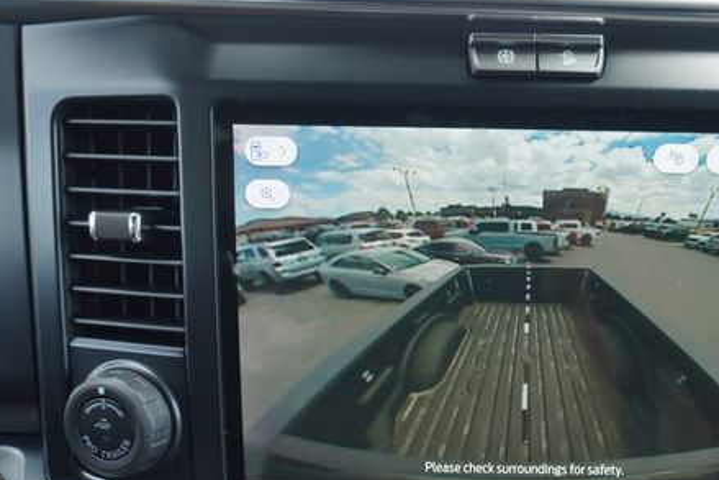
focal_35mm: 35
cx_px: 485
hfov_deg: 53.3
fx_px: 699
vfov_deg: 37.4
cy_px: 326
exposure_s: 1/60
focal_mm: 16
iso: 100
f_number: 4
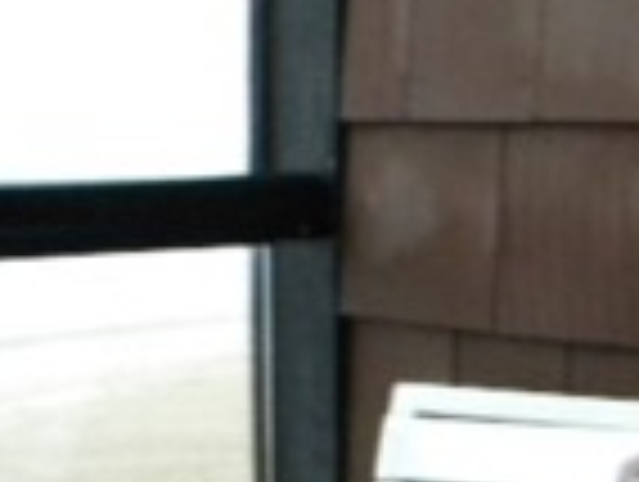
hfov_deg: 19.9
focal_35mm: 92
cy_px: 324
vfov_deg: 16.1
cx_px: 783
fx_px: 1701
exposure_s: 1/140
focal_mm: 5
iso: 488
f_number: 3.5
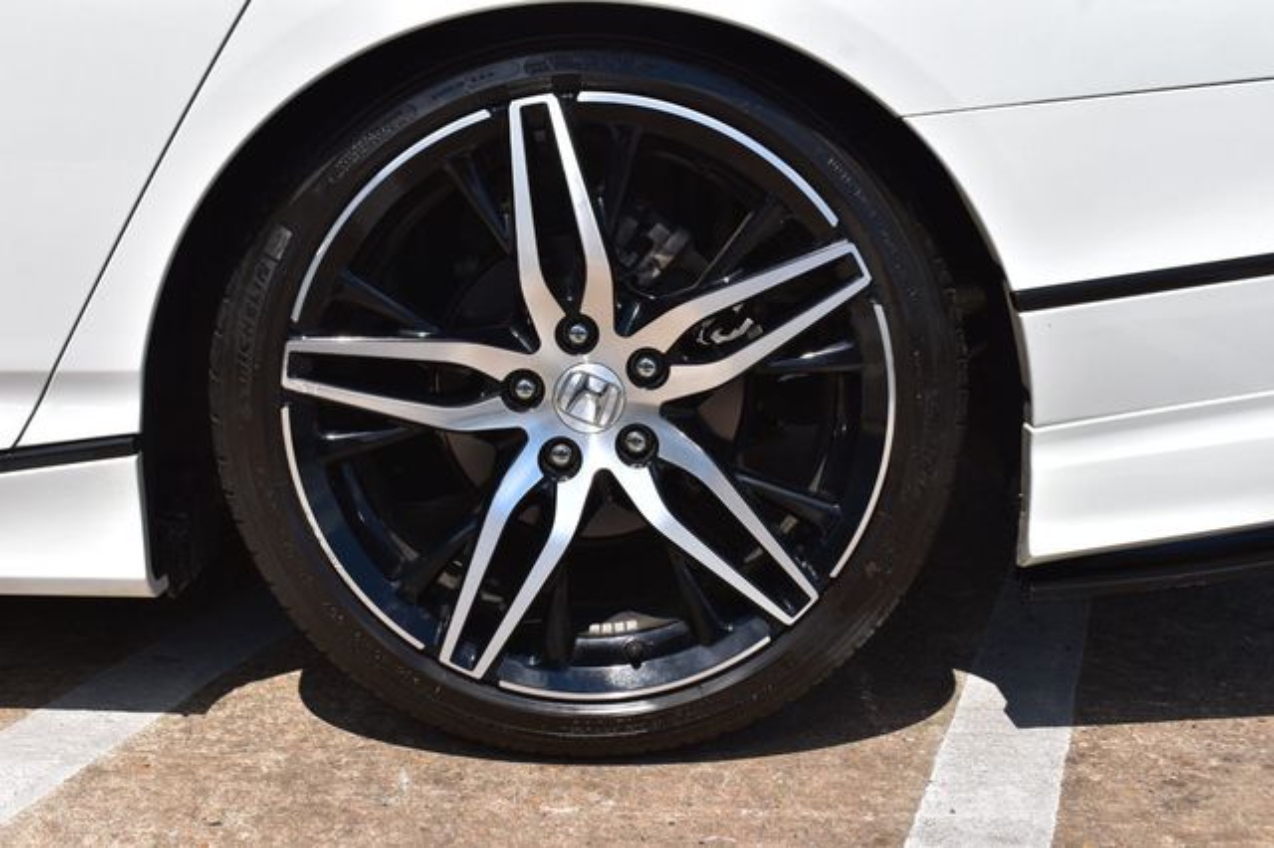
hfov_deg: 43.6
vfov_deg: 29.8
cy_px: 424
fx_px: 1592
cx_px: 637
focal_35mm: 45
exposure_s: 1/500
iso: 250
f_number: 11
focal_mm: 30
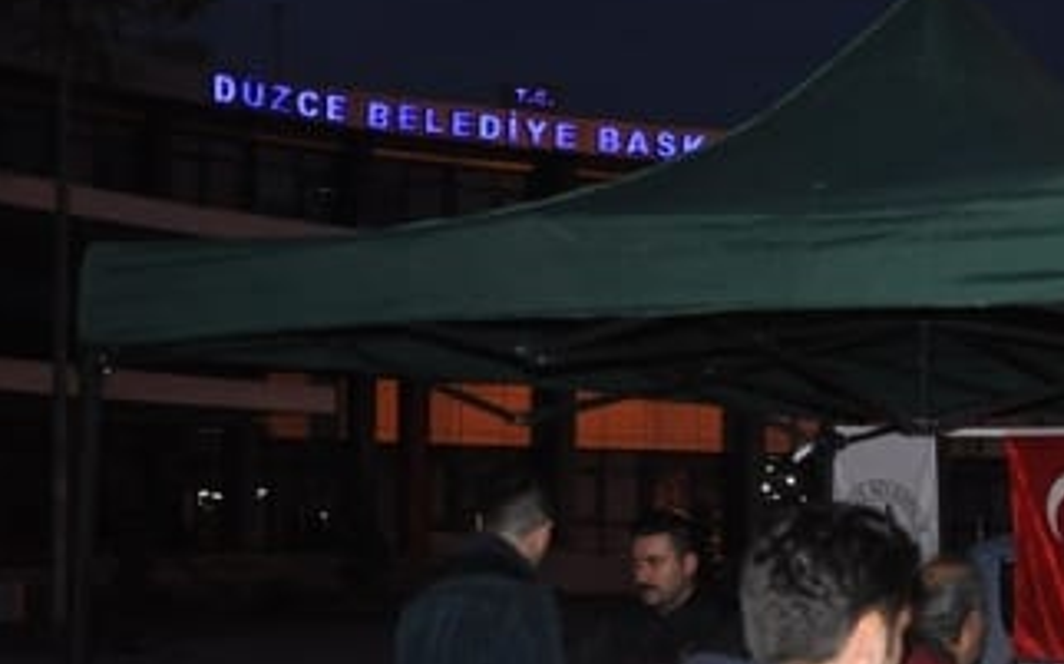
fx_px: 2464
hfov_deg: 23.6
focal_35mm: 85
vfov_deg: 15.1
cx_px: 991
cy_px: 652
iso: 800
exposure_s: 1/60
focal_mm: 28
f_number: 4
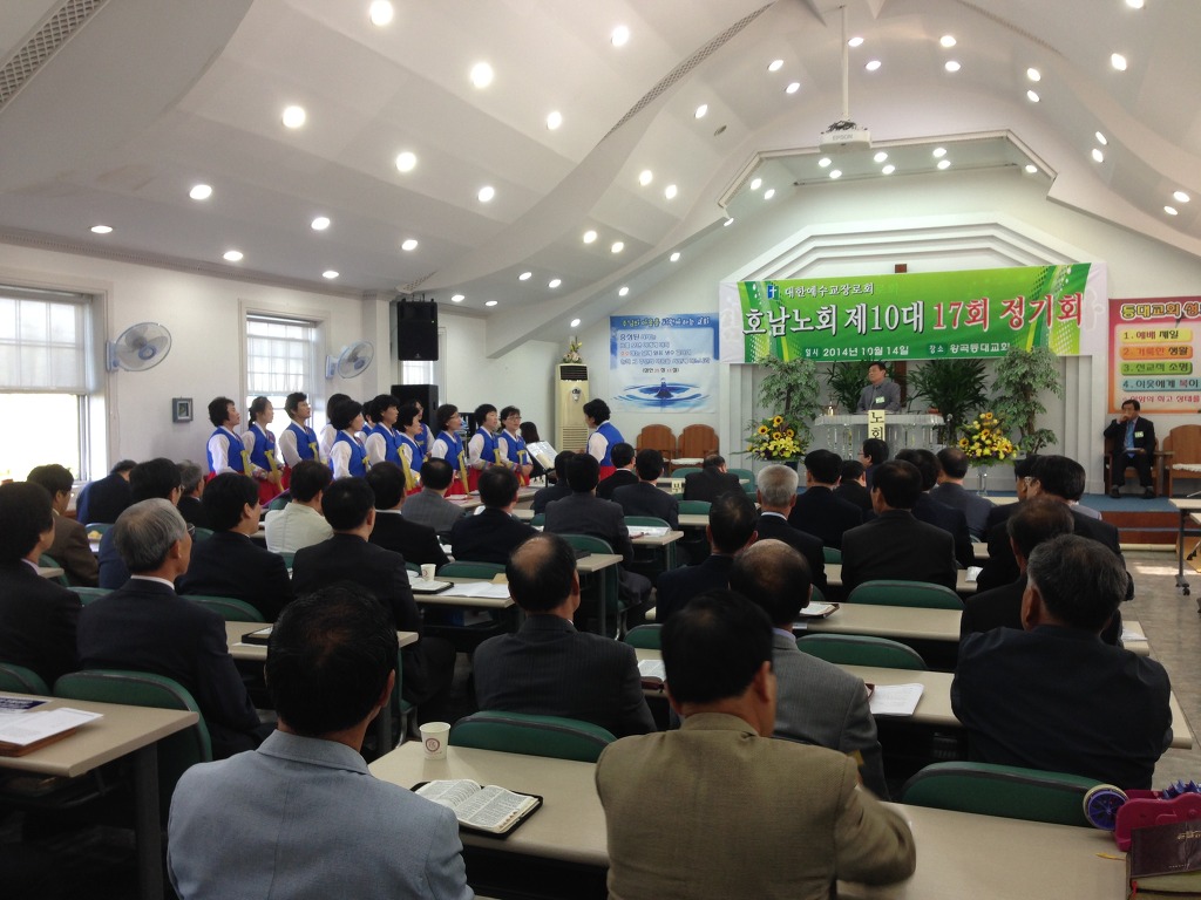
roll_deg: -1.1
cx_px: 600
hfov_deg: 55.4
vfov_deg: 42.9
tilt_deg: +1.8
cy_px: 450
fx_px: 1145
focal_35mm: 33
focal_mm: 4.12
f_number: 2.4
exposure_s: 1/20
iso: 50
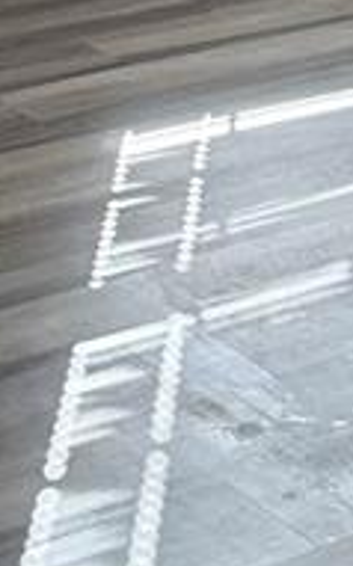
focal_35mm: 160
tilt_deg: -8.4
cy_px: -367
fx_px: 2468
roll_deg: -3.1
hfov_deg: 8.2
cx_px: 288
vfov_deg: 12.3
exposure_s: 1/162
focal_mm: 6.86
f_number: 1.78
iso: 64
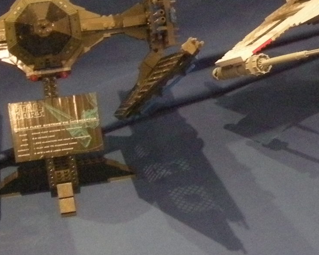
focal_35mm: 120
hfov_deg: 15.5
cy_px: 0
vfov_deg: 12.7
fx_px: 1133
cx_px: 382
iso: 400
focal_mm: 5.7
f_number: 2.8
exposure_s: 1/6.8
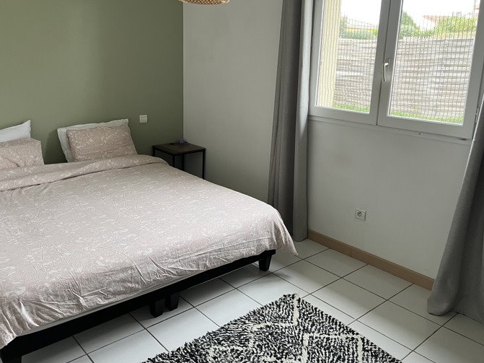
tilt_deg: -13.4
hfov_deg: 58.2
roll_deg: -0.6
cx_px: 214
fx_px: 433
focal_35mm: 31
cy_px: 152
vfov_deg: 45.3
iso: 125
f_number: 1.6
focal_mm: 5.1
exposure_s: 1/79
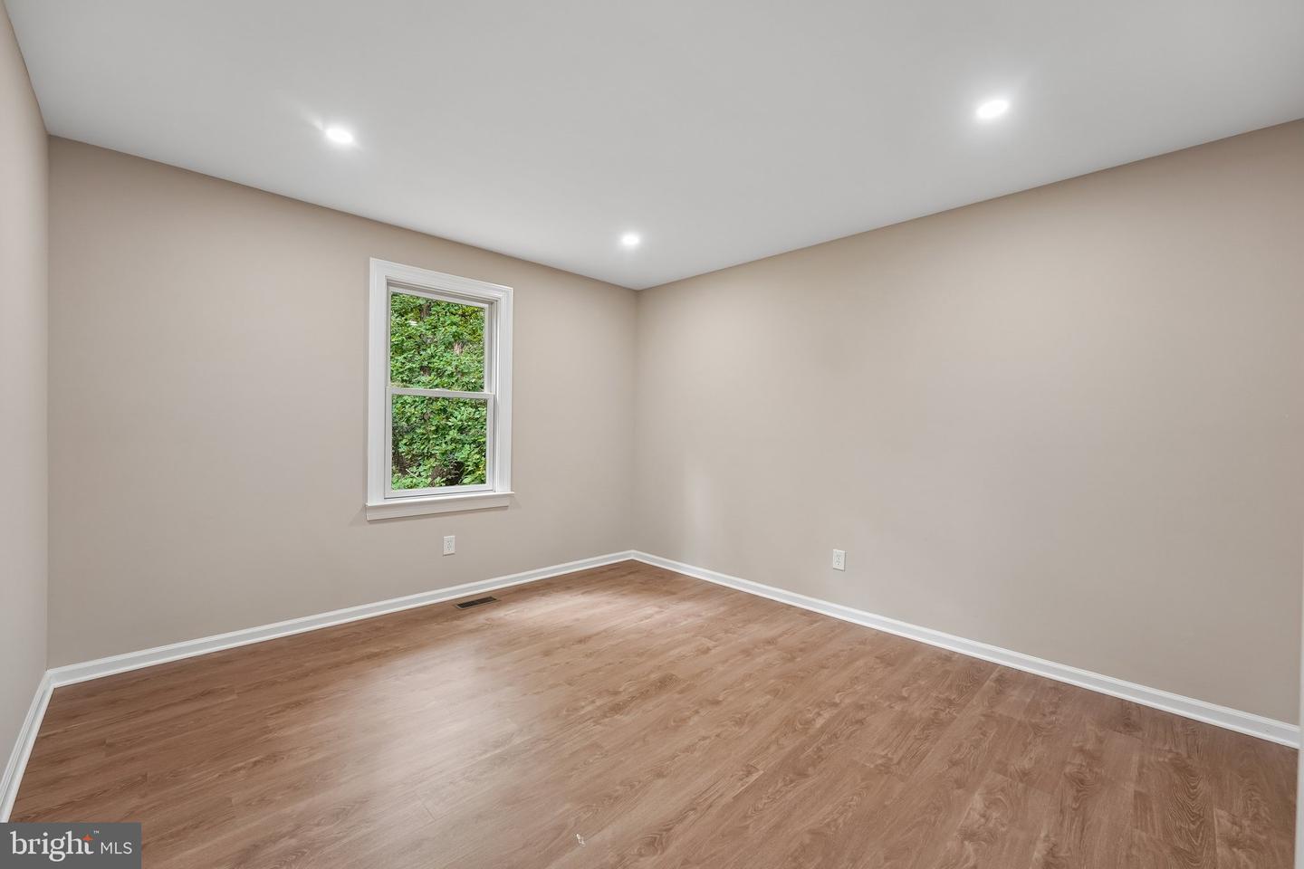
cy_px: 434
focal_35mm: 14
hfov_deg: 104.3
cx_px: 652
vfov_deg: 81.2
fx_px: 507
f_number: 8
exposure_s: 1/8
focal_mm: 14
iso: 500
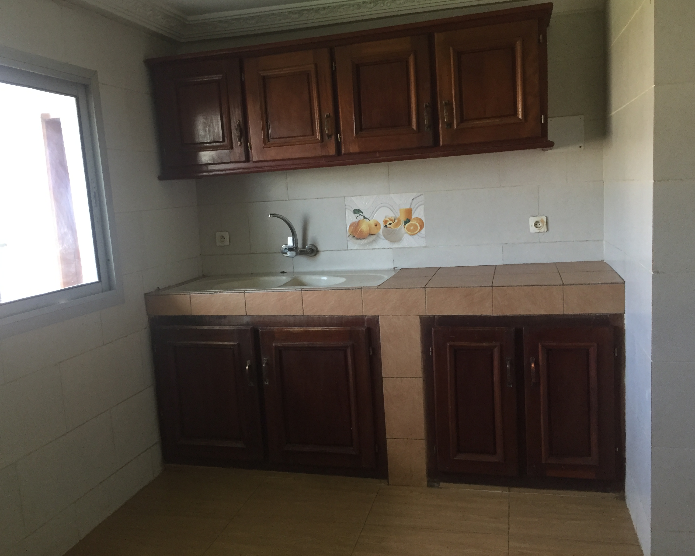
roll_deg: +3.1
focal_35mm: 31
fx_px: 638
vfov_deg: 47.1
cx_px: 345
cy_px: 273
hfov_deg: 57.2
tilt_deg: -7.0
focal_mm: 4.15
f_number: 2.2
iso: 160
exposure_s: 1/33
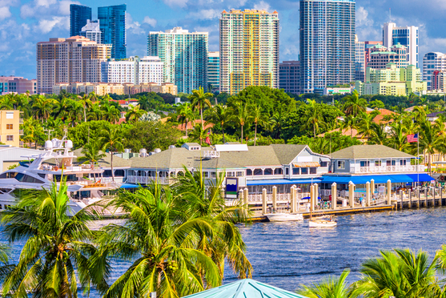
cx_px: 307
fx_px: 2268
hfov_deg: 11.2
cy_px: 117
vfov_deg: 7.5
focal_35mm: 183
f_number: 8
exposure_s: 1/320
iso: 64
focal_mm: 102
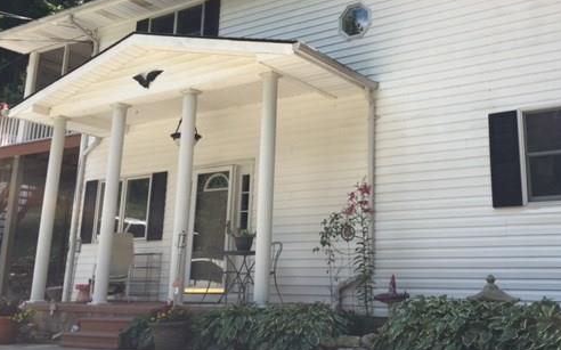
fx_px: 611
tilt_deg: +16.1
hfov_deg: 48.8
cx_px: 356
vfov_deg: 31.7
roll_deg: -0.9
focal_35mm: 40
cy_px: 119
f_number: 2.2
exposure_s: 1/842
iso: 32
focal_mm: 4.15
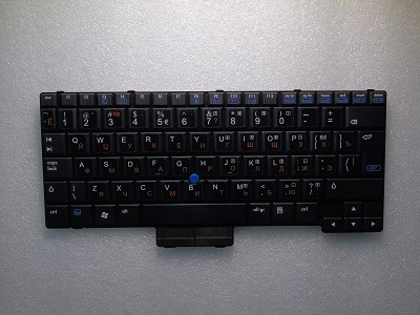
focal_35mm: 34
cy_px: 158
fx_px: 413
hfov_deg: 54.0
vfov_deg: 41.8
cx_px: 210
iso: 100
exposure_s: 1/13
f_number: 5.6
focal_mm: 6.1
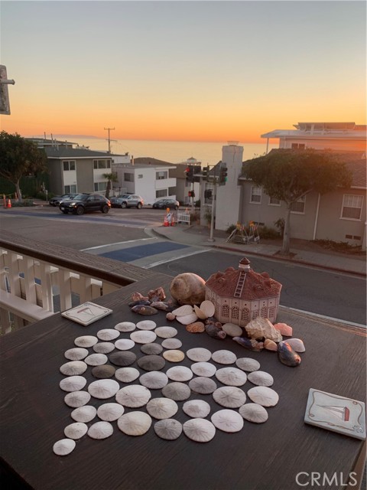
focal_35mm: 26
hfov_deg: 53.1
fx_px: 368
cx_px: 184
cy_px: 245
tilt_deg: -15.4
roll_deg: -1.3
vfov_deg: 67.3
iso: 25
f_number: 1.8
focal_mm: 4.25
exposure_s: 1/144
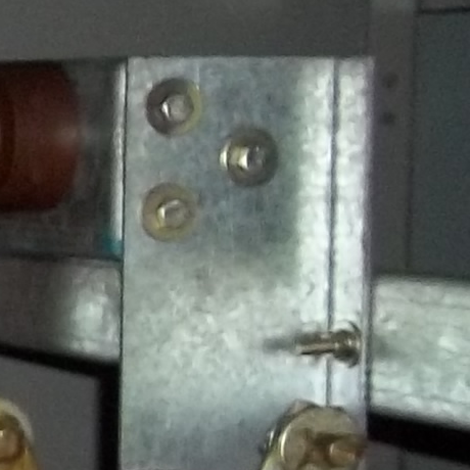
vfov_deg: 9.9
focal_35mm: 177
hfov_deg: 8.2
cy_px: 341
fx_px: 2719
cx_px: -993
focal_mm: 5.7
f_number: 2.9
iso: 160
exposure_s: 1/30
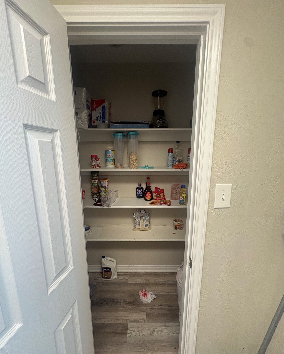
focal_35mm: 15
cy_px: 184
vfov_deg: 96.7
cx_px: 139
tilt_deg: -10.6
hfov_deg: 84.0
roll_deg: -0.9
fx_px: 158
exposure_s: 1/60
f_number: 2.2
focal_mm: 2.22
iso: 250
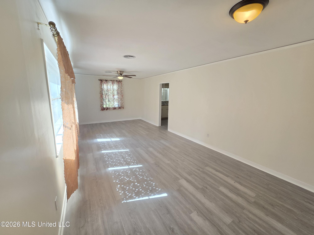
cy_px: 118
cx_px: 157
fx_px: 118
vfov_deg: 89.9
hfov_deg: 106.2
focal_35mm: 13
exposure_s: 1/120
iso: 64
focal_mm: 2.2
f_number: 1.9
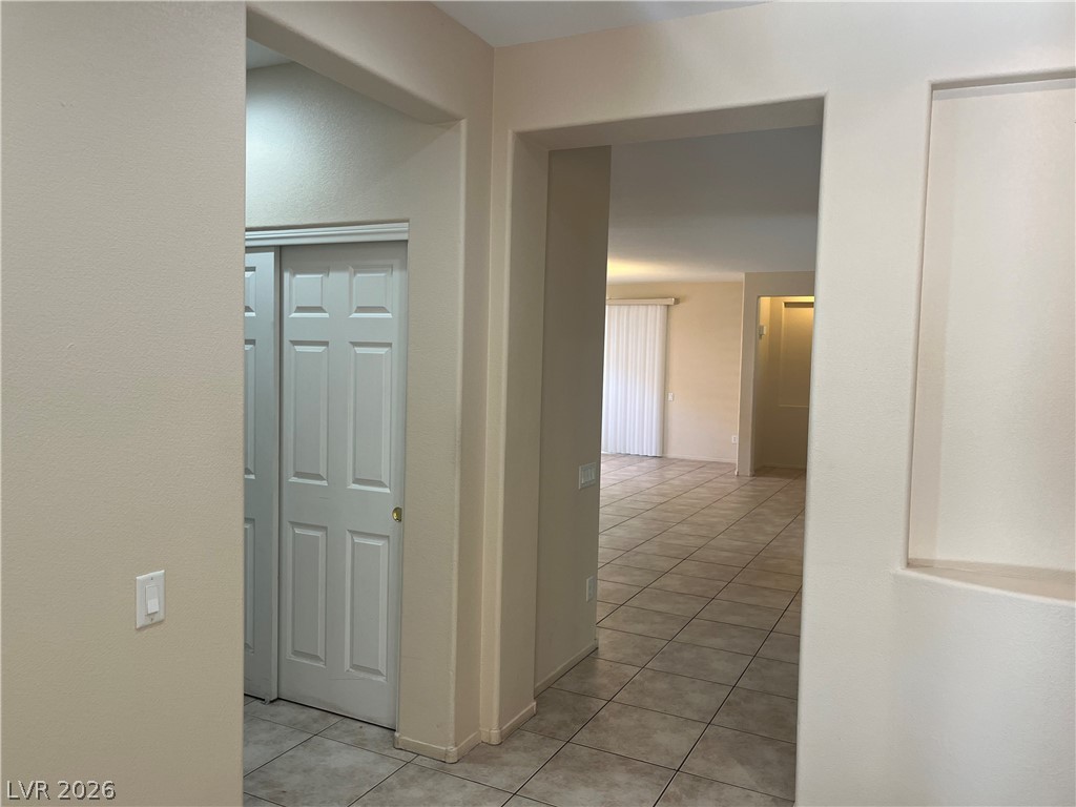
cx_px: 538
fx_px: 808
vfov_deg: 53.1
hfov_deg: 67.3
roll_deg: -0.3
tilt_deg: -2.8
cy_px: 404
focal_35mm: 26
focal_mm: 5.1
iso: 100
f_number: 1.6
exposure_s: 1/120
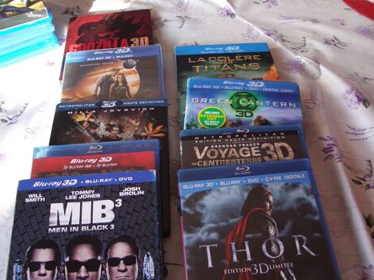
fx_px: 389
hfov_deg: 51.4
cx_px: 183
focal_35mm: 36
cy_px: 142
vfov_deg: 39.6
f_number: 2.6
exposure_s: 1/60
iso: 100
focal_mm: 5.8
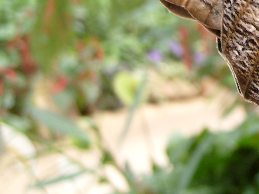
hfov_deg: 18.8
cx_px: 309
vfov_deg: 14.5
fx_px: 741
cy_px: -39
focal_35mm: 99
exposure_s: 1/60
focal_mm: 5.8
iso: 100
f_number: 2.8
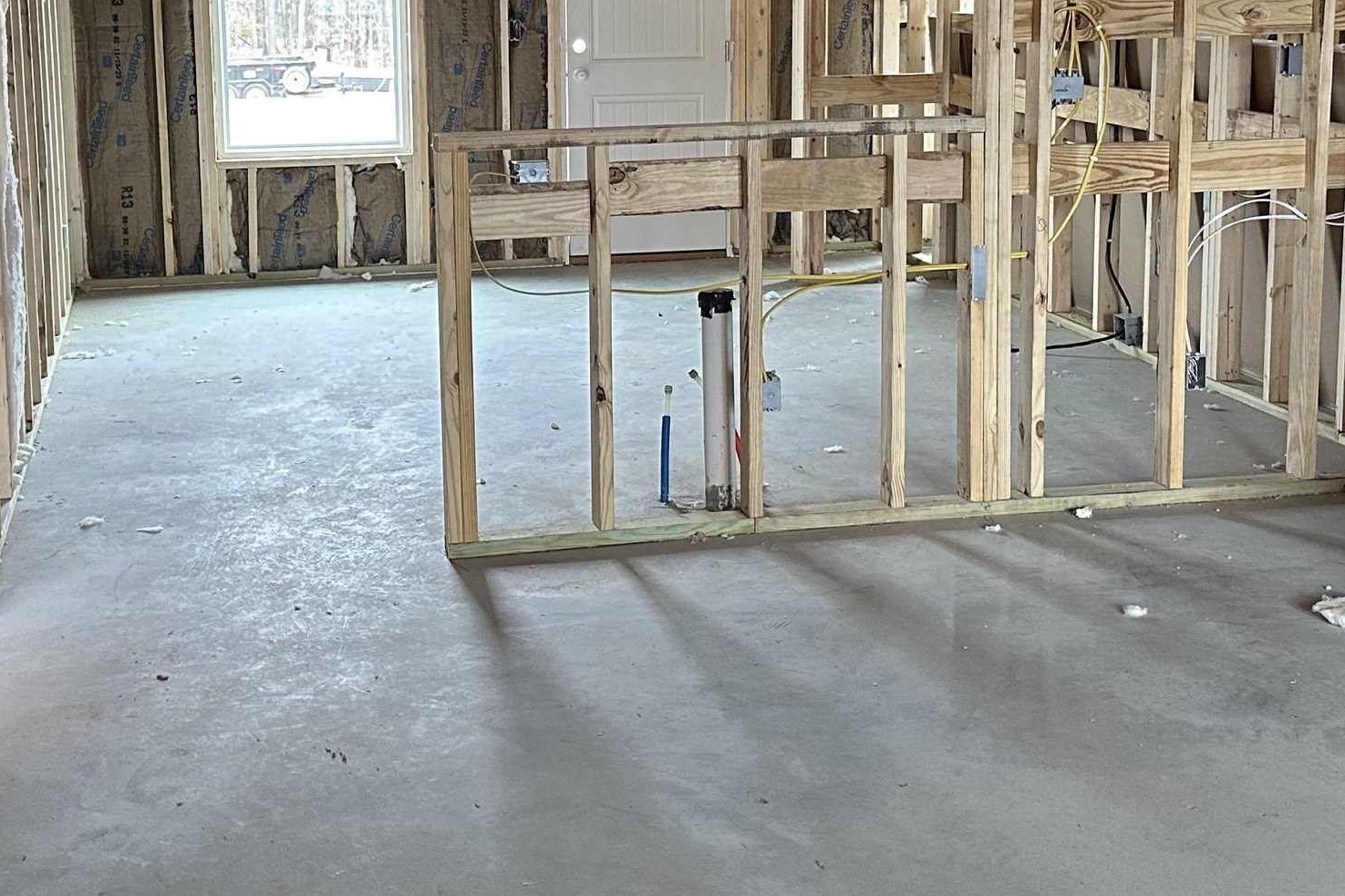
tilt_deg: -7.8
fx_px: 1942
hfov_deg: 38.2
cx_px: 625
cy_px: 238
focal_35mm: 52
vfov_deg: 25.7
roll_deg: +0.4
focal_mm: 6.86
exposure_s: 1/60
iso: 320
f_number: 1.78
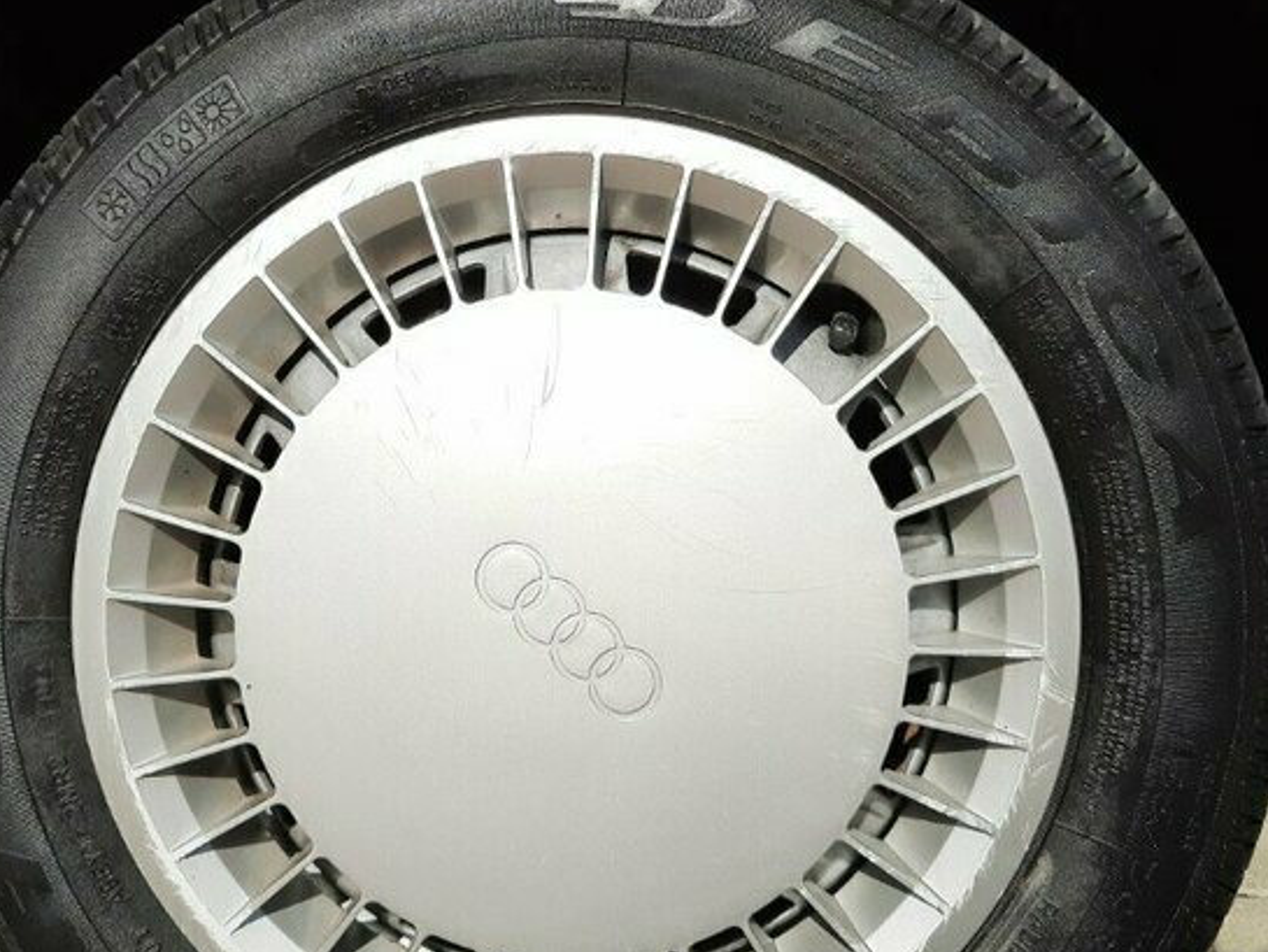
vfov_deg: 26.4
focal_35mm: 55
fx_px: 2015
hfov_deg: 34.9
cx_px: 563
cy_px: 333
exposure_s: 1/1923
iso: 40
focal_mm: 4.6
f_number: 2
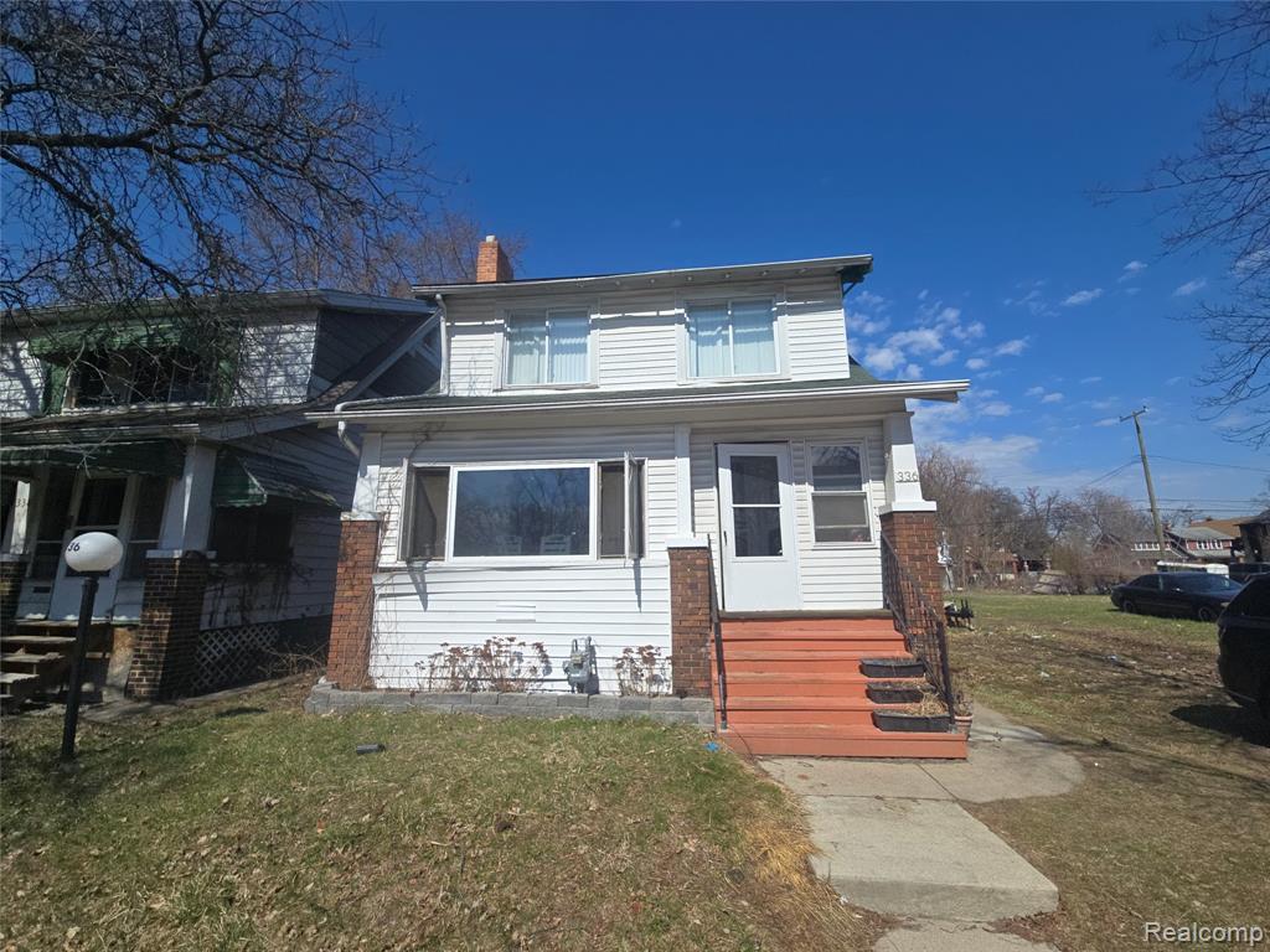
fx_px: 477
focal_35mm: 13
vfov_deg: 89.9
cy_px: 476
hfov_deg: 106.2
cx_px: 635
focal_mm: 2.2
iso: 50
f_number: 2.2
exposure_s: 1/3345
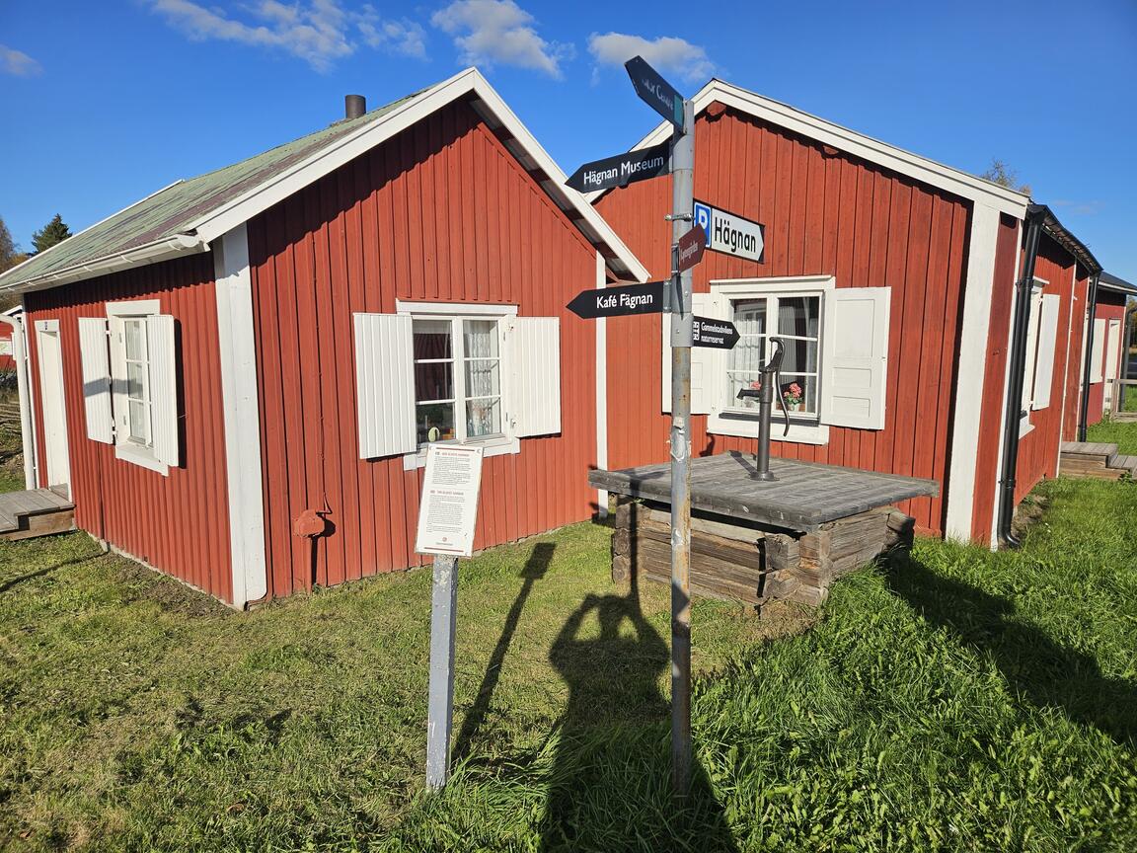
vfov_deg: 58.9
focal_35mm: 23
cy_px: 426
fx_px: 755
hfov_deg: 73.9
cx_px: 568
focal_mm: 5.4
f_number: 1.8
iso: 25
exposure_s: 1/3903
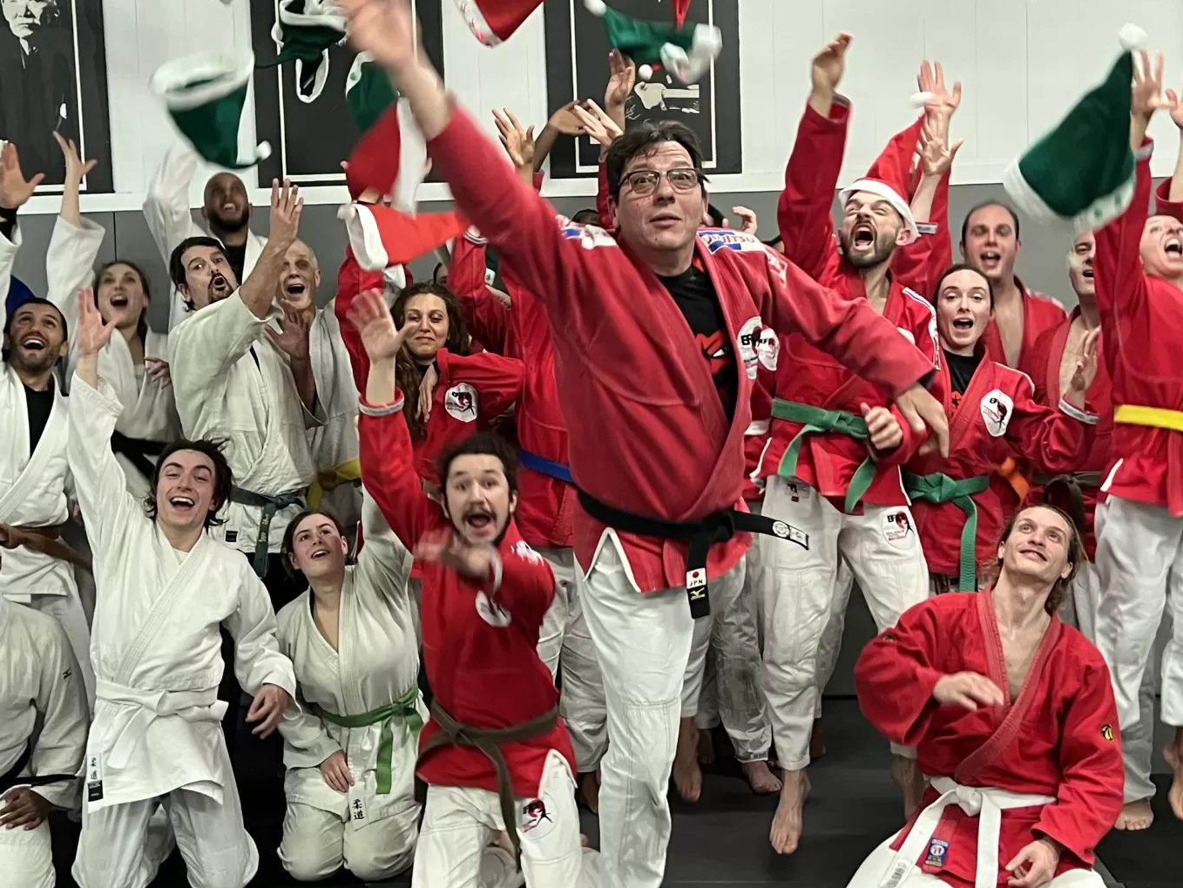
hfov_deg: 38.9
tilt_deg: -3.8
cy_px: 391
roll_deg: +1.4
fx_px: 1675
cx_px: 571
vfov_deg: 29.7
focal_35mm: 49
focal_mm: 5.7
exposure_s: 1/50
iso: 160
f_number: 1.5
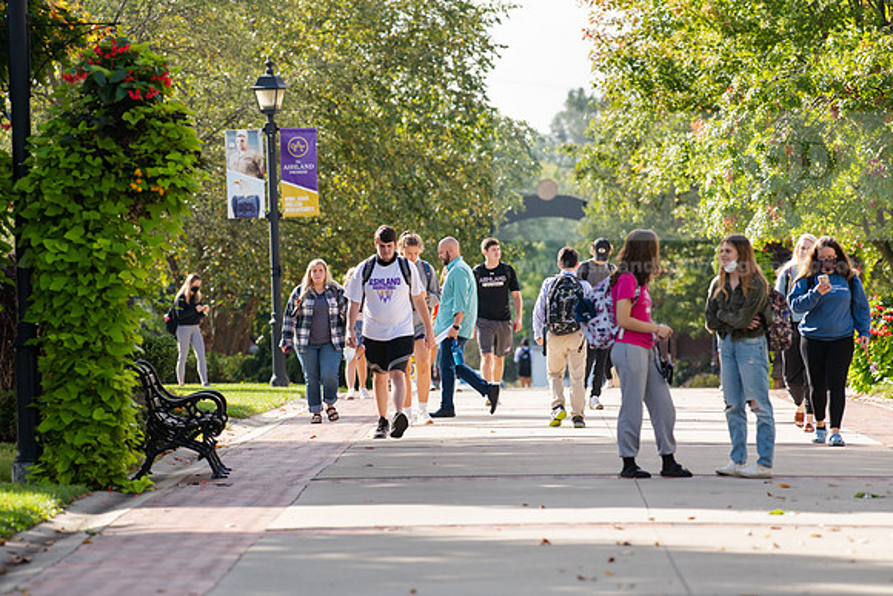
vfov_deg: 4.6
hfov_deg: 6.9
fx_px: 7443
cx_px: 446
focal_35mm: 300
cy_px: 298
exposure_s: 1/400
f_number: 7.1
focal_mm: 300
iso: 400
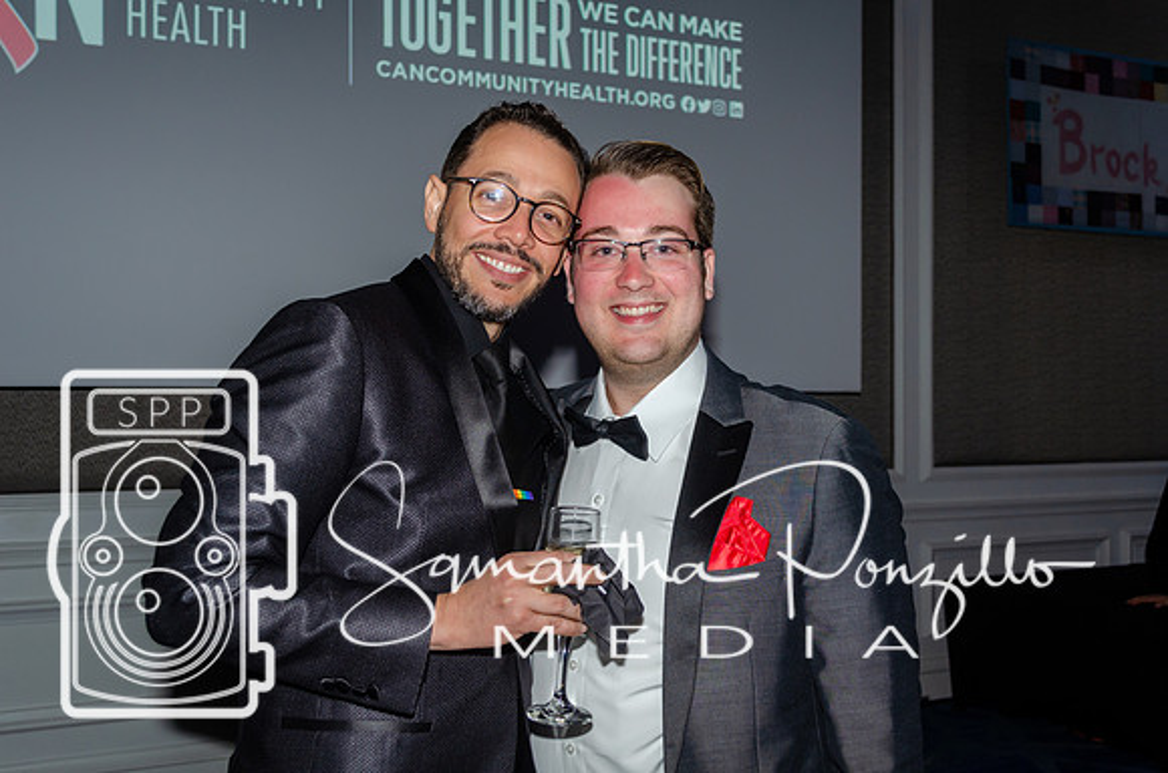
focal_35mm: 39
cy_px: 386
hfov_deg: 49.5
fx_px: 1268
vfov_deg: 33.9
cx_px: 584
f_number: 4.2
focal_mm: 26
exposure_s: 1/60
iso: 500
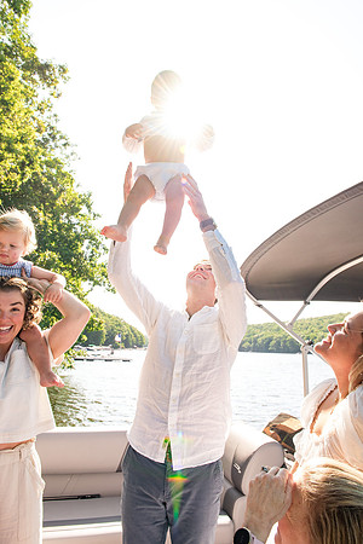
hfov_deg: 53.1
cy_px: 272
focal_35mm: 24
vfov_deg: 73.7
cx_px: 182
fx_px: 363
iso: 400
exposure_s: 1/250
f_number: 9
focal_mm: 24
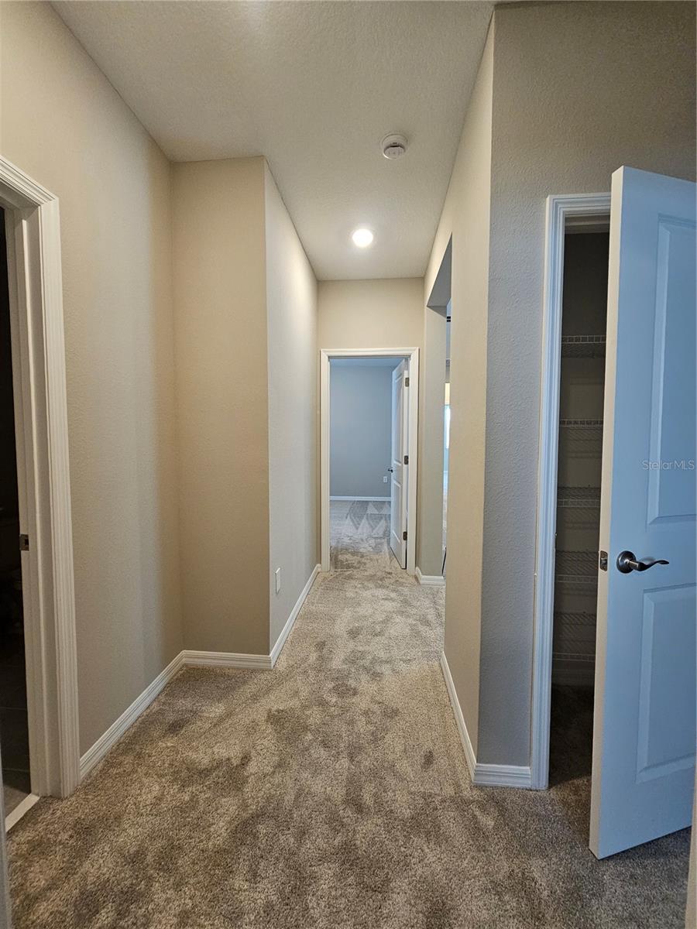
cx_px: 348
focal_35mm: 13
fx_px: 349
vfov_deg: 106.2
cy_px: 464
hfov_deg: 89.9
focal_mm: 2.2
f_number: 2.2
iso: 250
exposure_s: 1/60
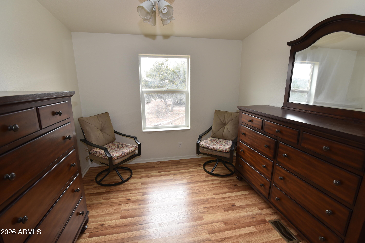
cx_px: 182
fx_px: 162
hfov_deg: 96.7
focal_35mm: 16
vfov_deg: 73.7
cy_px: 122
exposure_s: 1/100
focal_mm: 16
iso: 800
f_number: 5
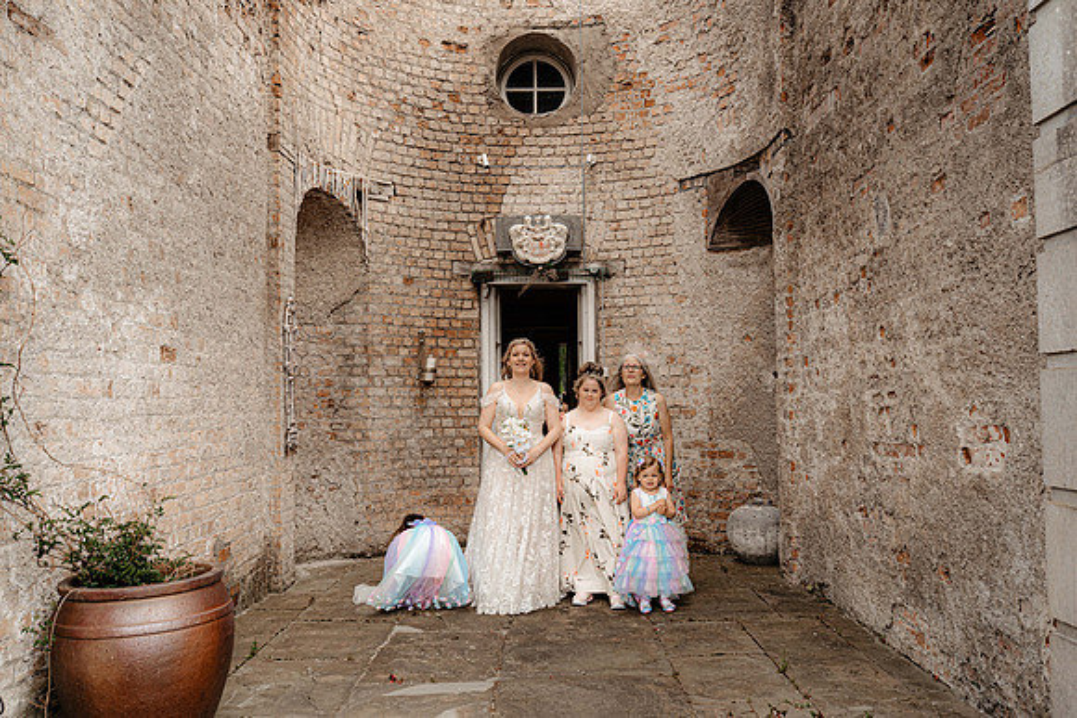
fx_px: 1047
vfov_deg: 37.9
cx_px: 538
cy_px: 359
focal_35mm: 35
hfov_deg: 54.4
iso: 200
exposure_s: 1/320
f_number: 5
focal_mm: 35
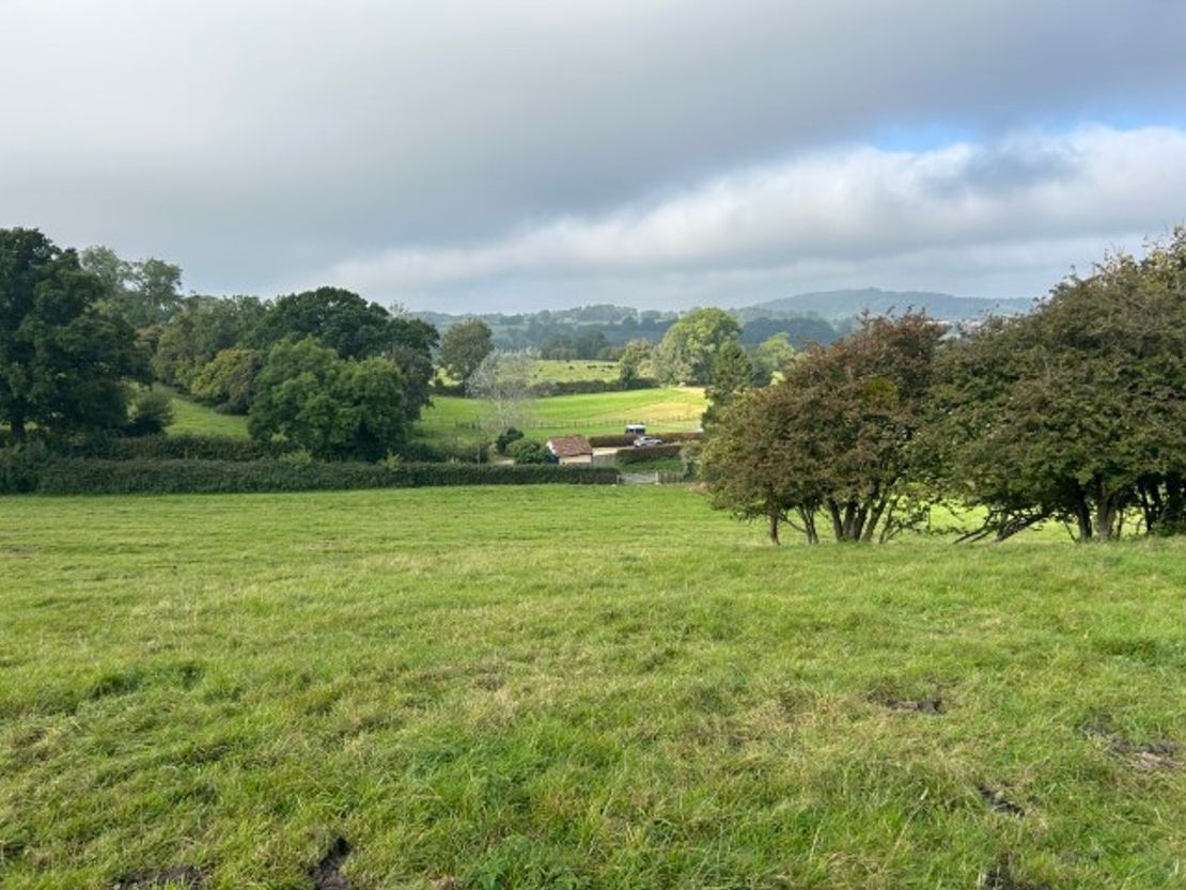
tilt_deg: -8.1
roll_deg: +3.1
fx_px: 891
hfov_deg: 67.3
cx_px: 593
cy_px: 445
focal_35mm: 26
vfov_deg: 53.1
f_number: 1.5
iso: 50
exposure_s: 1/2513
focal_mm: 5.7
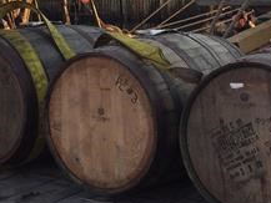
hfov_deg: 22.4
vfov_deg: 17.0
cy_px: 83
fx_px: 681
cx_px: 176
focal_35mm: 87
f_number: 2.2
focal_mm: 4.15
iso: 32
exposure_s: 1/250
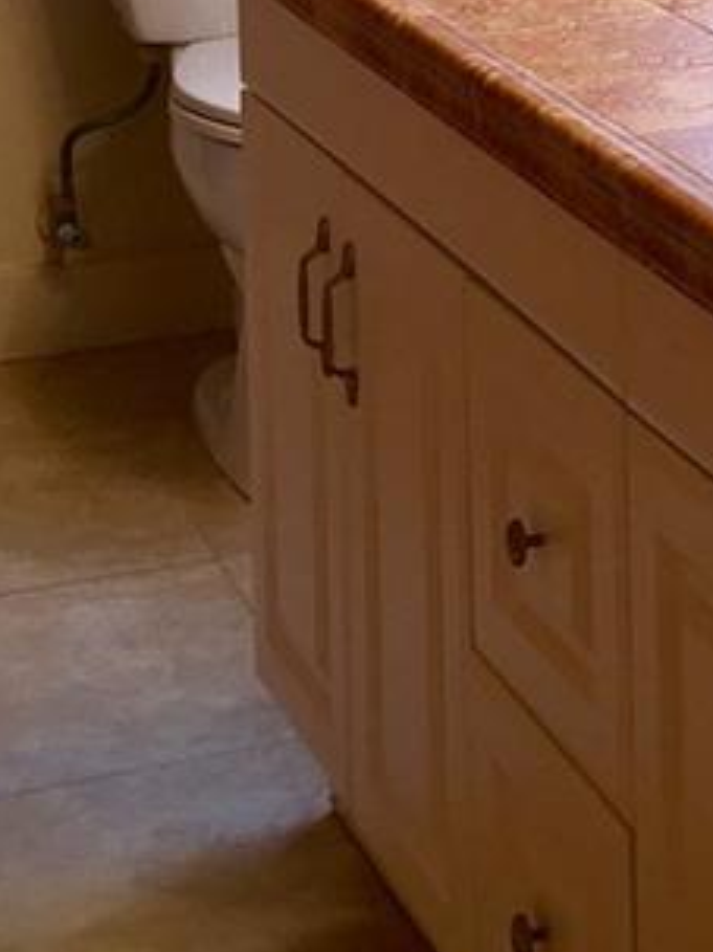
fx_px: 3160
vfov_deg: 16.0
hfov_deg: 12.7
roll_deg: -0.3
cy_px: -380
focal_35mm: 115
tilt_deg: -3.1
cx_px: 744
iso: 25
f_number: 2.2
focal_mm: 4.15
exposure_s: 1/30
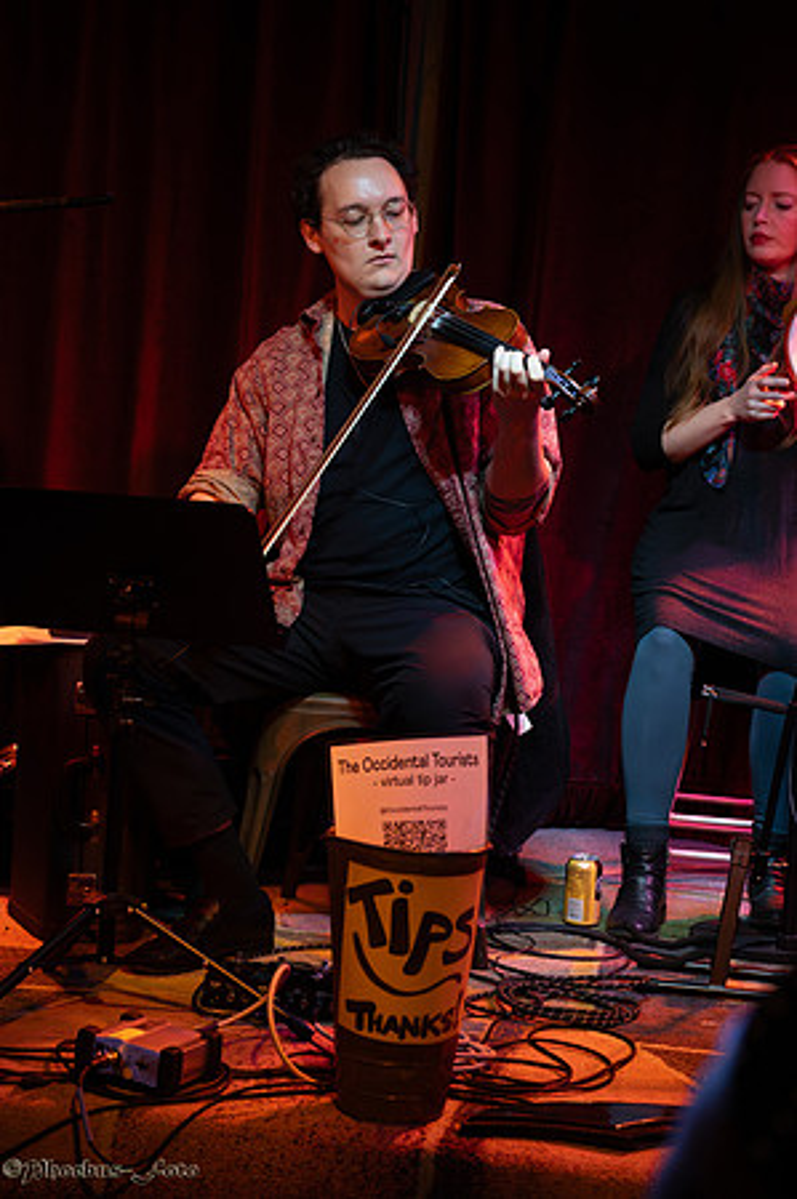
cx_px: 398
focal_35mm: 70
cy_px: 600
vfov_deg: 28.9
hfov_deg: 19.4
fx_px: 2330
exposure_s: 1/500
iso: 16000
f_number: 5
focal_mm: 70
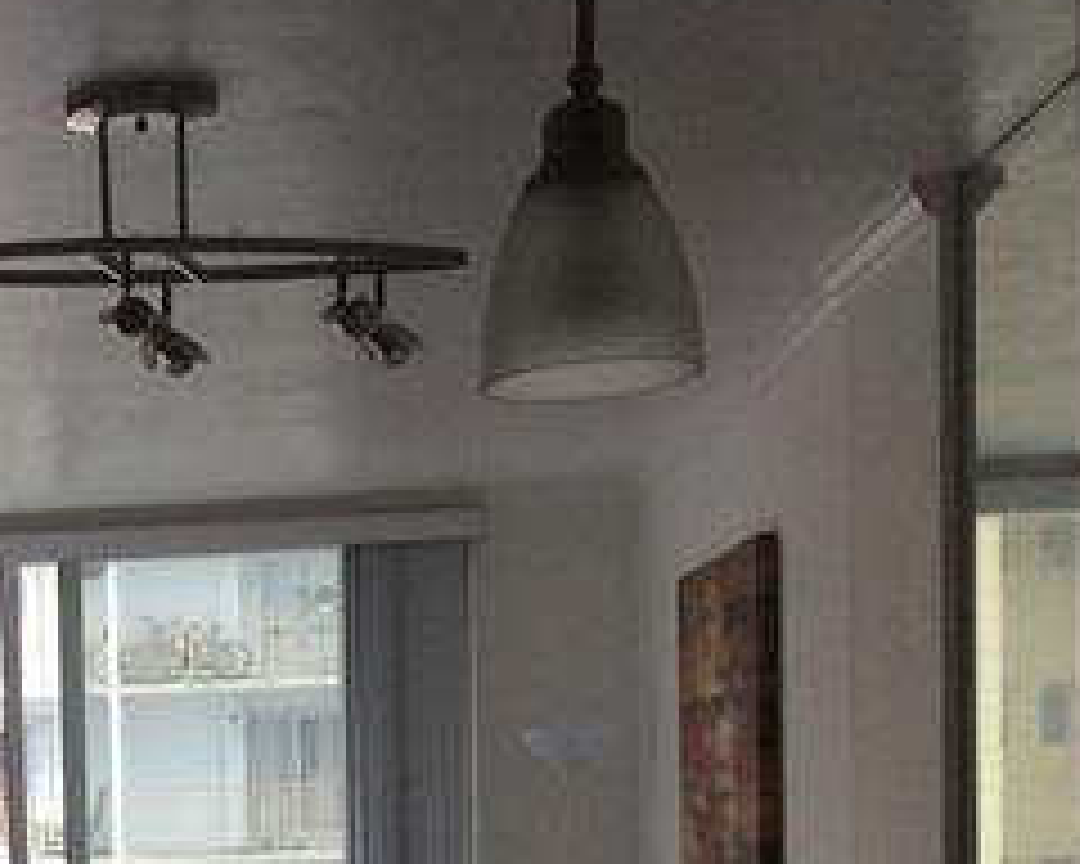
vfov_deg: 17.9
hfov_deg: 21.5
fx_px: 2653
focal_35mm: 83
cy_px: 934
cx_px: -189
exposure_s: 1/120
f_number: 2.4
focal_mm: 3.3
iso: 50
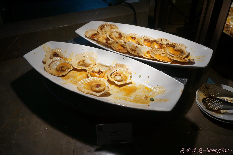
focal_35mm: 33
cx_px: 116
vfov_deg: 39.9
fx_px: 213
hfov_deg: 57.3
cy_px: 78
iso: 100
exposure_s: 1/80
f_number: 4.5
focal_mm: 22
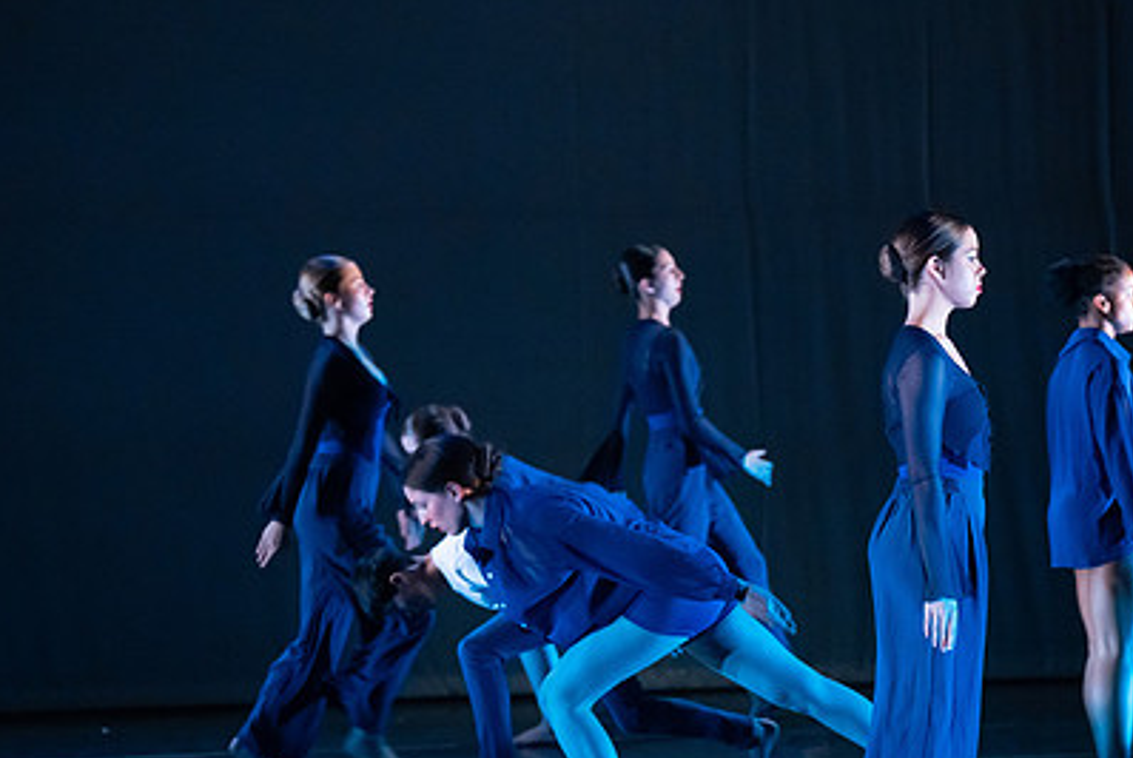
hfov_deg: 11.3
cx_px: 814
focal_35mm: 182
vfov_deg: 7.6
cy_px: 480
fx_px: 5732
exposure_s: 1/250
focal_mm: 125
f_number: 4
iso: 4000
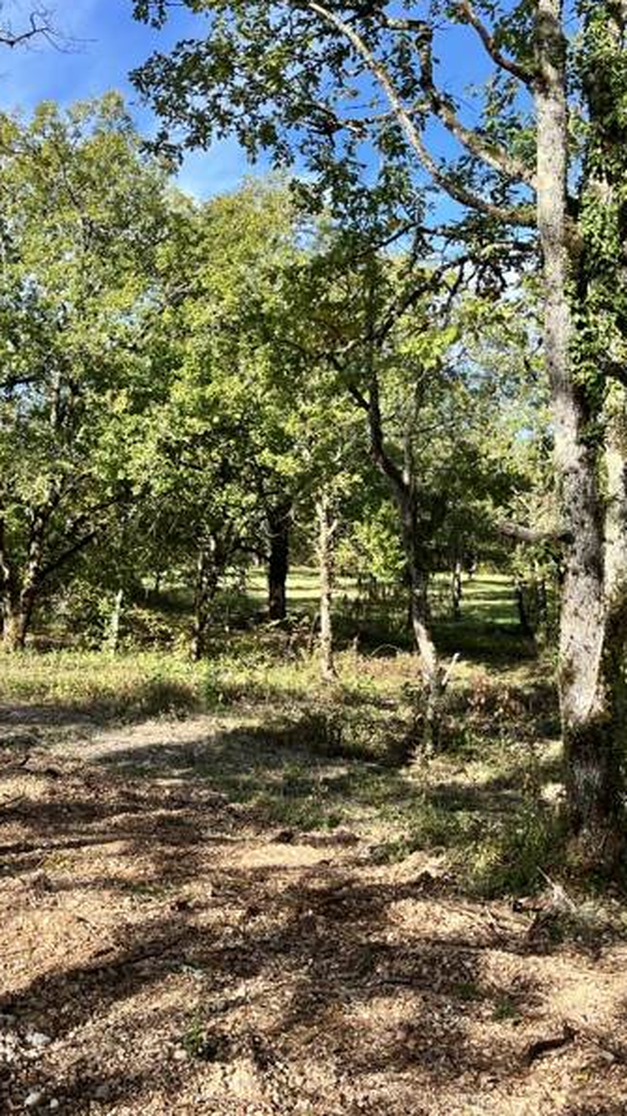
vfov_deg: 52.8
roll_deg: -1.2
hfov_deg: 31.0
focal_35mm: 38
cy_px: 556
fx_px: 1124
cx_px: 223
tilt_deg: -2.2
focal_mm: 5.1
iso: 50
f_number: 1.6
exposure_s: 1/1129
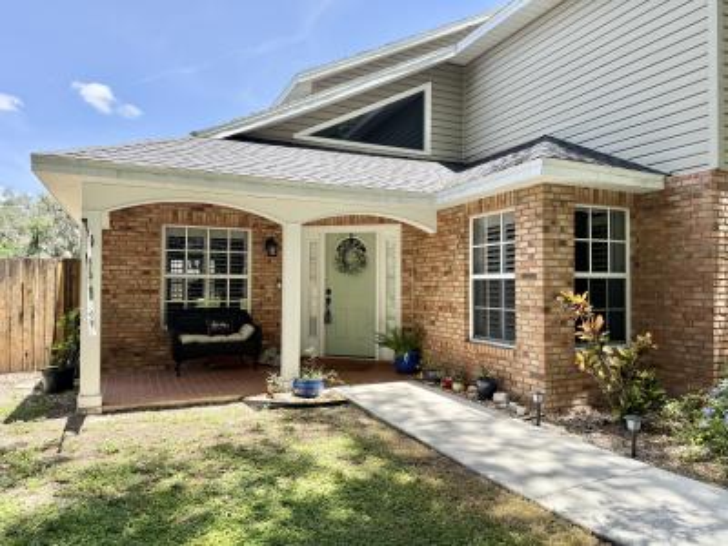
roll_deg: -0.7
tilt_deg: +1.0
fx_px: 505
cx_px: 364
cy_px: 273
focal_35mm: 24
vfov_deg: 56.8
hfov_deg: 71.6
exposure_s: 1/1522
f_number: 1.78
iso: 100
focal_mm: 6.76
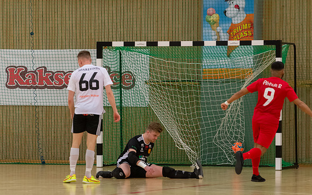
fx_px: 2041
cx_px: 119
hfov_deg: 8.7
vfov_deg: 5.5
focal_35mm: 240
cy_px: 129
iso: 3200
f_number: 5
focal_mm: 185
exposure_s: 1/640
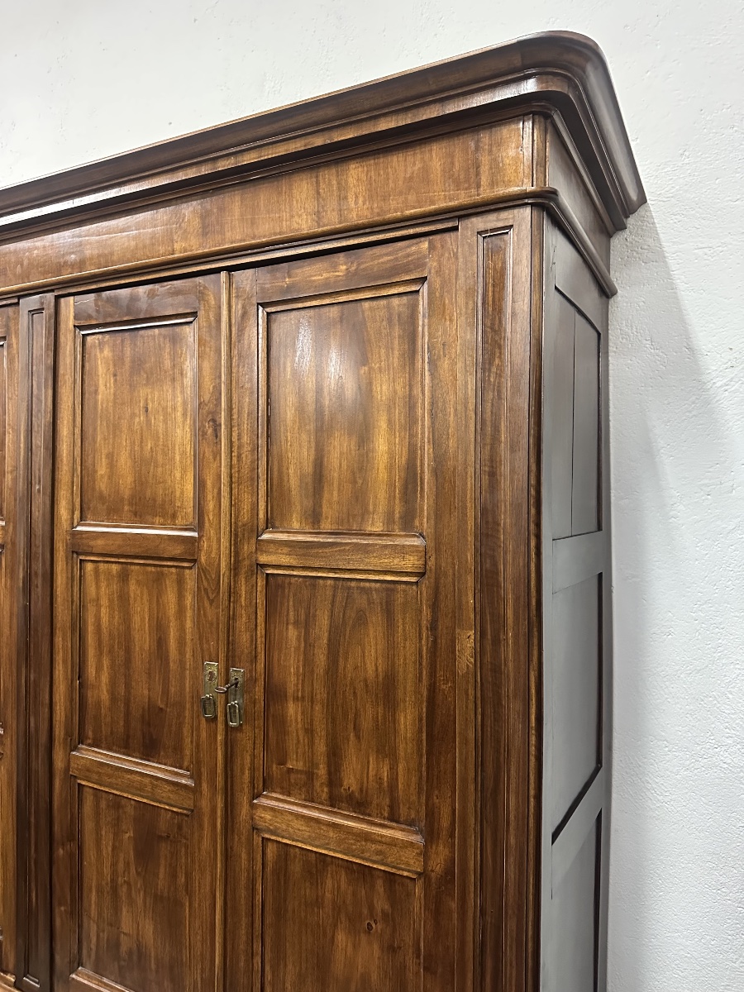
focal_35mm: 24
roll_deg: +0.3
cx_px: 372
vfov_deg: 71.6
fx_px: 688
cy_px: 496
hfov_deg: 56.8
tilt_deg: +0.5
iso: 800
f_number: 1.78
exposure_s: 1/50
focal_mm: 6.86
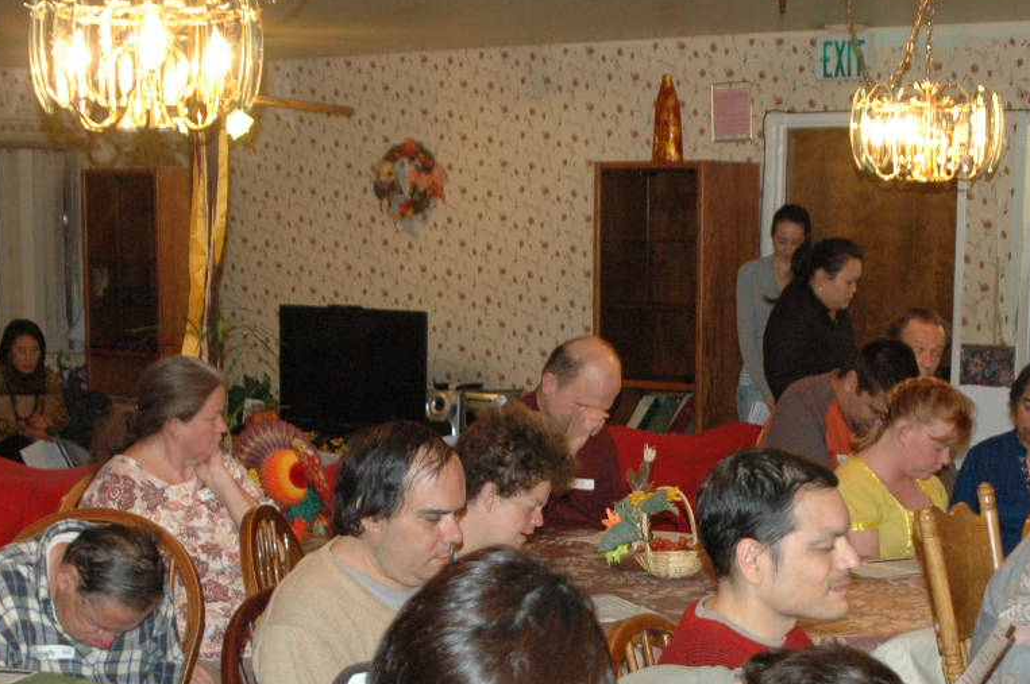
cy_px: 592
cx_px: 630
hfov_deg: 28.4
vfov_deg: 18.9
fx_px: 2029
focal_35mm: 71
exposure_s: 1/60
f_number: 4
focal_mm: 24
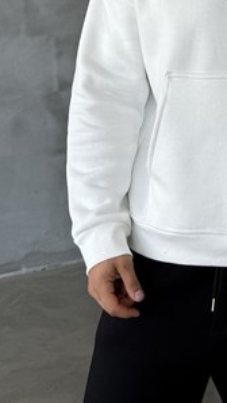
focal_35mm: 61
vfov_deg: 32.7
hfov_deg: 19.0
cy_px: 41
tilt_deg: -0.5
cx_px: 241
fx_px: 653
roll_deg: -0.9
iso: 64
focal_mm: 6.76
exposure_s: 1/121
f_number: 1.78
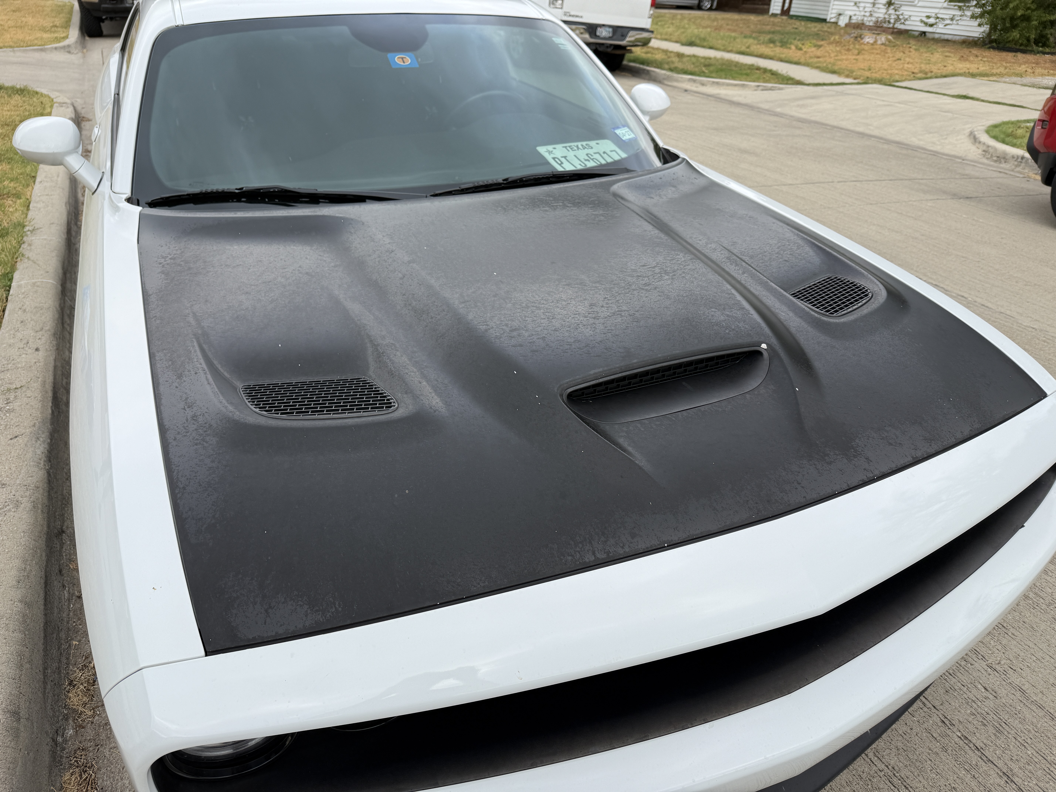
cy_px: 396
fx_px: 732
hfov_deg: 71.6
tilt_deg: -28.5
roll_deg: -3.0
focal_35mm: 24
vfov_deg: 56.8
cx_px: 528
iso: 80
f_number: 1.78
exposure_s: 1/1337
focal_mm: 6.76
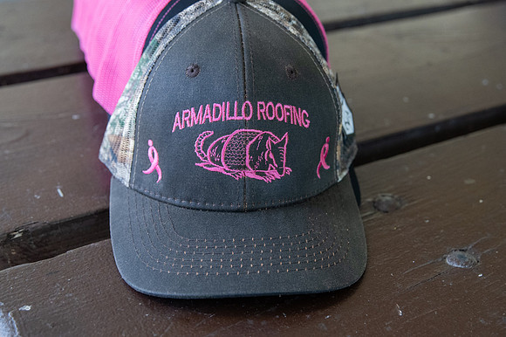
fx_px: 759
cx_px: 253
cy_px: 168
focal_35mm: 54
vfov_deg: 25.0
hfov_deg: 36.9
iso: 1600
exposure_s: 1/400
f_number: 3.5
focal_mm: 36
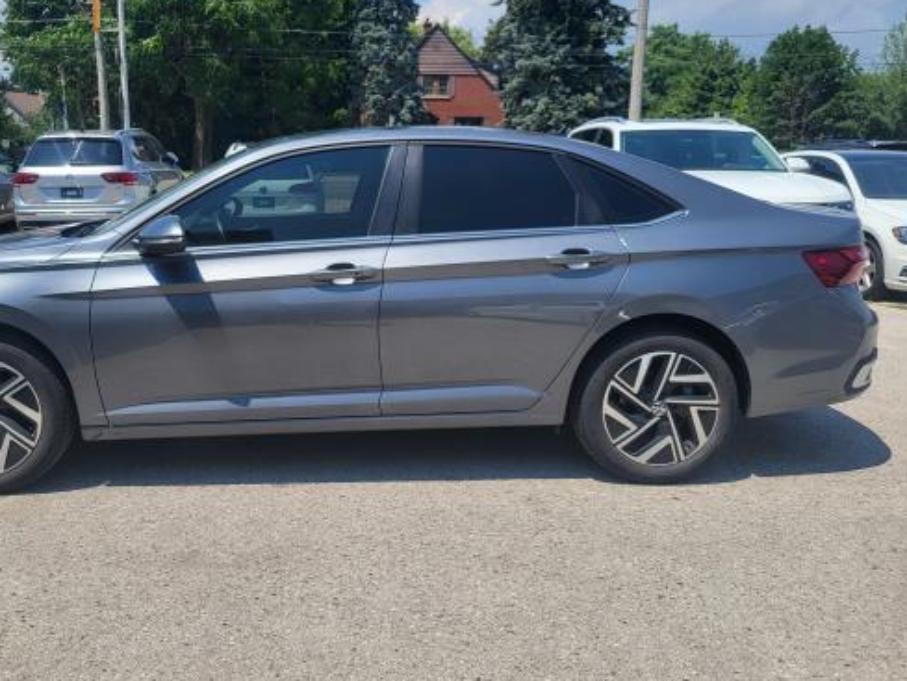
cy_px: 271
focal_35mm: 34
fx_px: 891
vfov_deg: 41.6
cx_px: 351
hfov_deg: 53.5
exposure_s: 1/2517
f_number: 1.8
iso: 40
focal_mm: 5.4
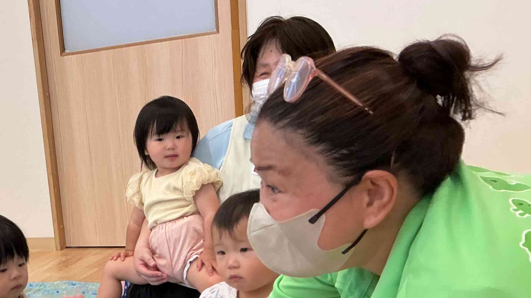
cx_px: 30
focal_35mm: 60
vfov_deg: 19.5
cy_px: 299
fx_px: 845
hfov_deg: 32.7
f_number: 1.8
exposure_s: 1/120
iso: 40
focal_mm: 3
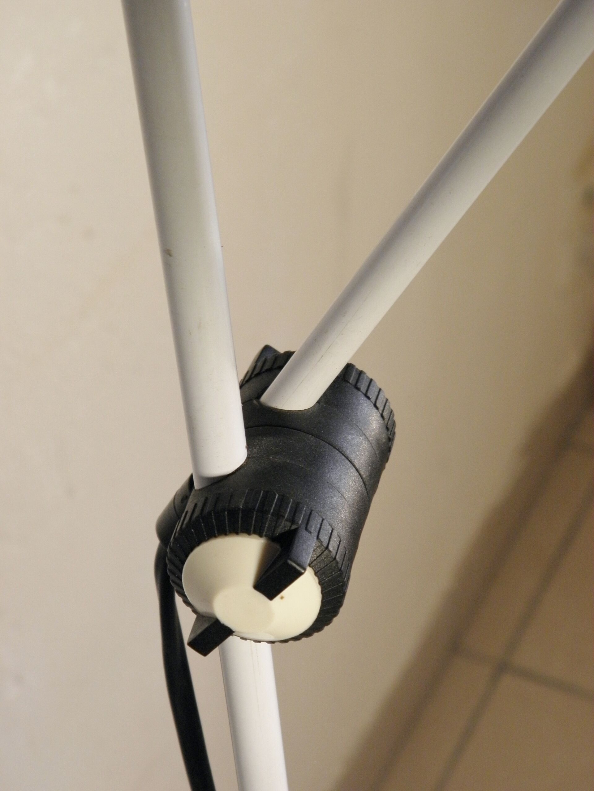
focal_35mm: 80
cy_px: 396
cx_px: 297
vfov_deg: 24.4
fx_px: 1830
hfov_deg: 18.4
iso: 200
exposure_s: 1/40
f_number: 4.4
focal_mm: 14.3
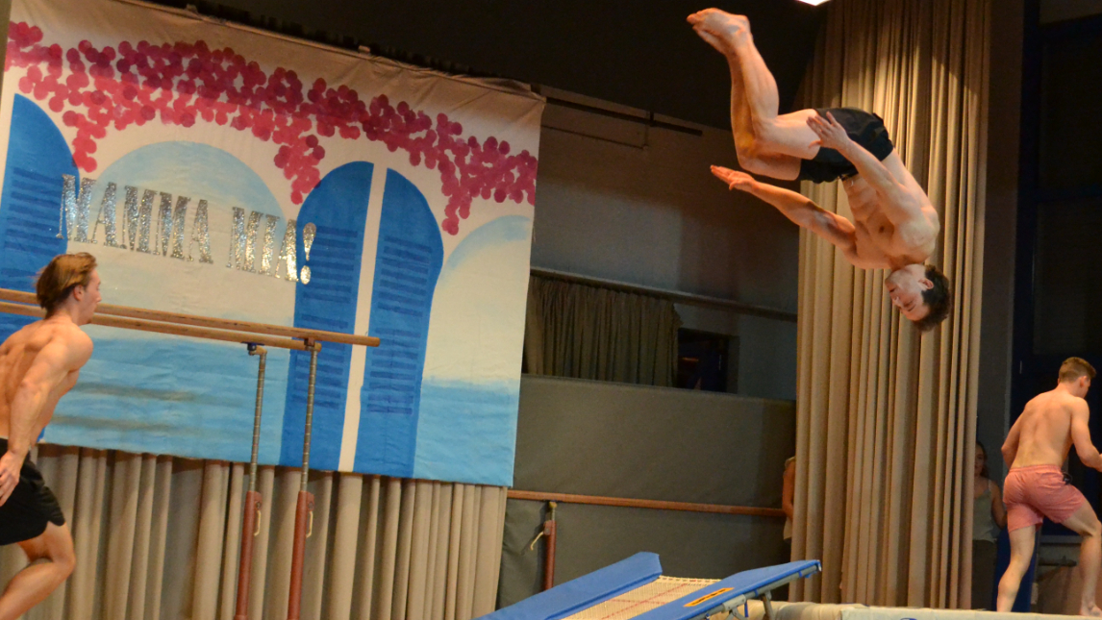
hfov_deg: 28.6
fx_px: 2133
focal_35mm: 73
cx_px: 798
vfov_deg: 16.5
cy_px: 258
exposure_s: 1/500
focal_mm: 26
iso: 2200
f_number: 4.2
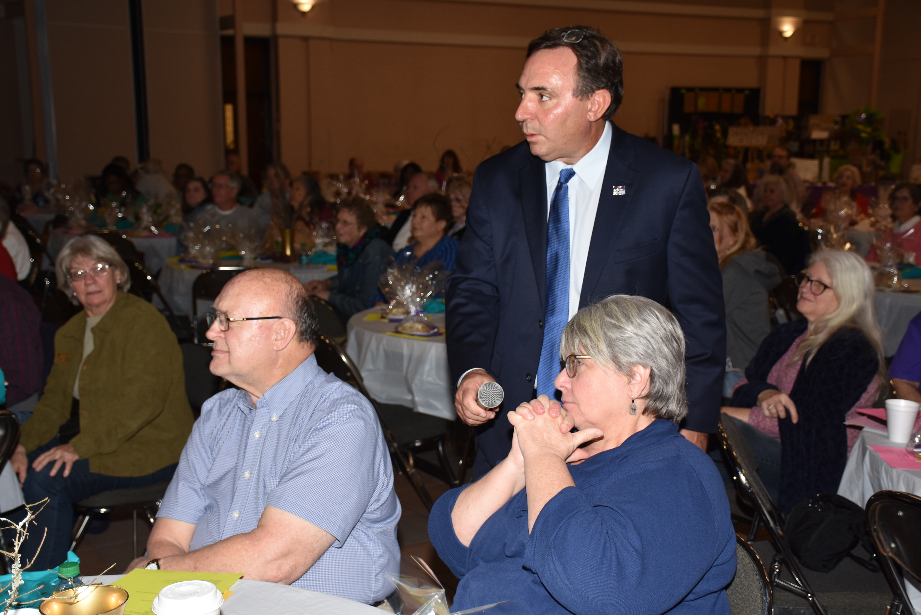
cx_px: 460
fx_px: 1228
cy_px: 308
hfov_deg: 41.1
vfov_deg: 28.1
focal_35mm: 48
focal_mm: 32
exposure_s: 1/60
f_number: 5
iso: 200
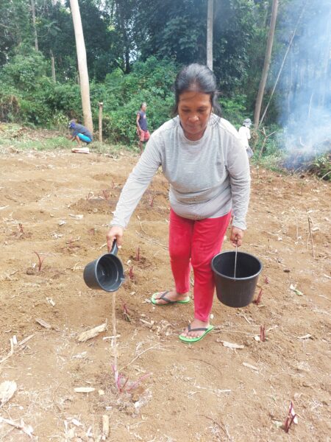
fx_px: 306
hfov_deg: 56.8
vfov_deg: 71.6
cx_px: 166
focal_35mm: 24
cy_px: 221
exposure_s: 1/120
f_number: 1.8
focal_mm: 5.23
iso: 32
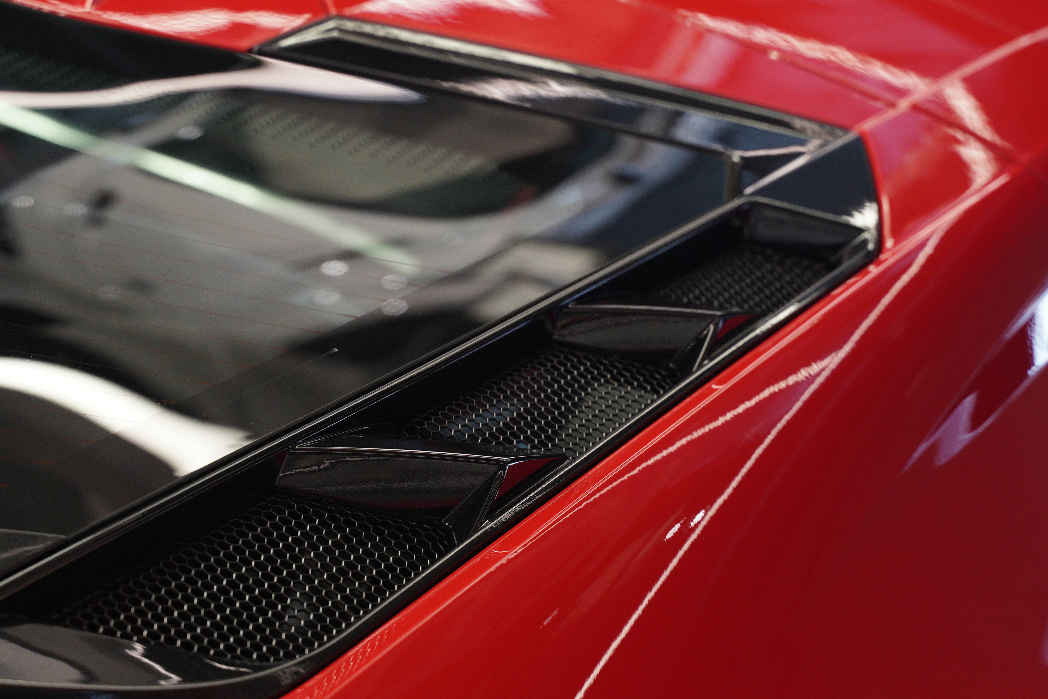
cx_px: 525
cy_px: 352
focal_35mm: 113
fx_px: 3289
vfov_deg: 12.1
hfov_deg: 18.1
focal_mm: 75
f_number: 5
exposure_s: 1/100
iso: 2500
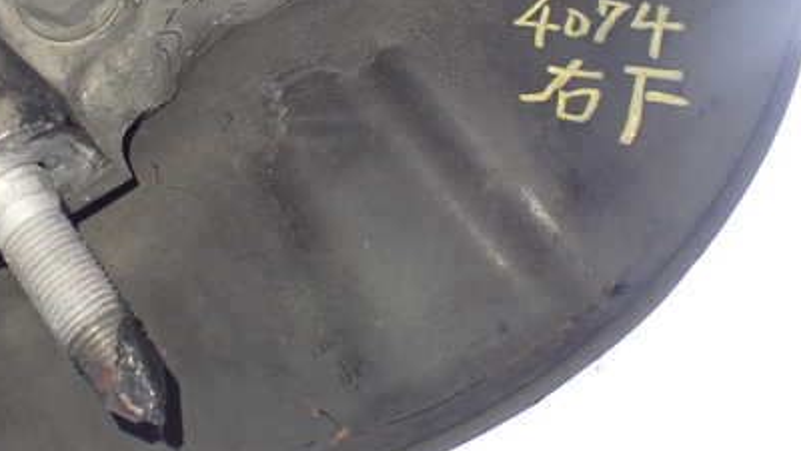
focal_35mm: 49
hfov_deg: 41.7
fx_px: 1041
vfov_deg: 24.1
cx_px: 286
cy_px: 90
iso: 800
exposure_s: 1/50
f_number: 2.3
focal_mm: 5.4
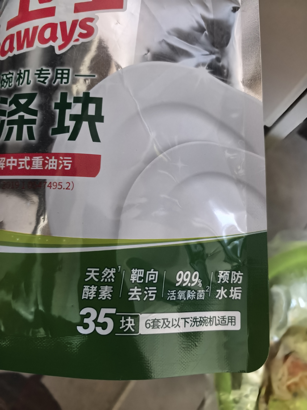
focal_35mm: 24
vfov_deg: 71.6
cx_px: 154
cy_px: 205
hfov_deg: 56.8
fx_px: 284
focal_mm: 5.75
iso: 4000
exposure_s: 1/100
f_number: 2
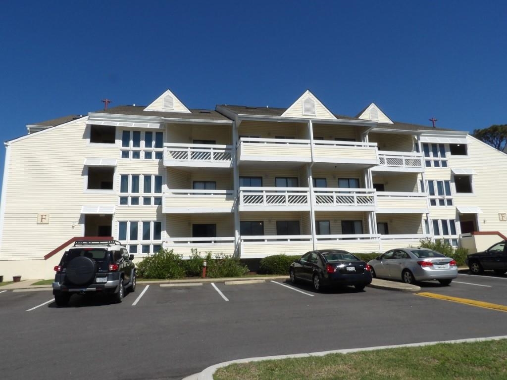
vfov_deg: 56.8
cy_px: 190
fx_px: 352
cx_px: 254
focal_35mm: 24
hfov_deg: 71.6
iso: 100
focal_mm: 4.3
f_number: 7.4
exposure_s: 1/391
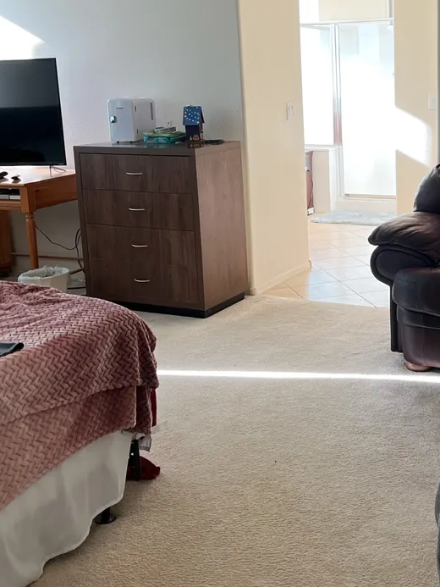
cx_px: 378
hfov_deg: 29.3
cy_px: 203
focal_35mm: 48
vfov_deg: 39.3
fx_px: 813
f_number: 1.5
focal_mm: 5.7
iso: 125
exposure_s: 1/120
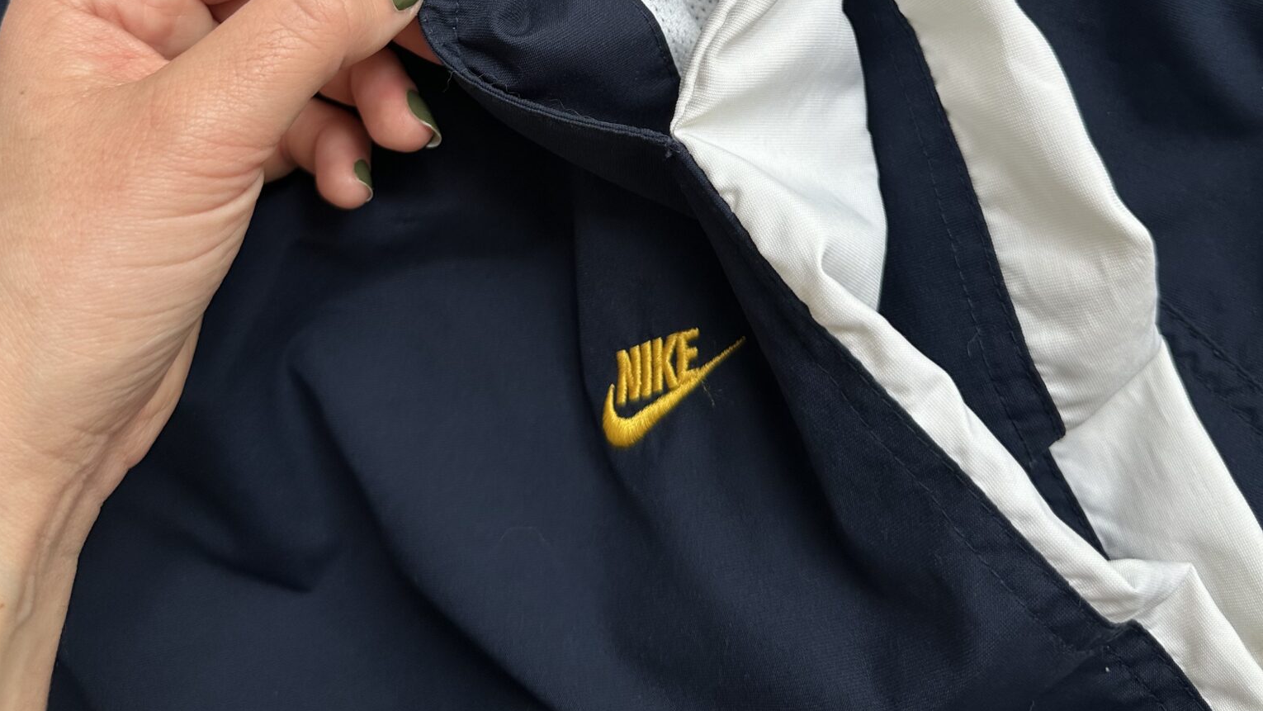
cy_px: -48
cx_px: 630
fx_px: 1172
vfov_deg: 30.6
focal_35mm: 35
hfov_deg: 56.6
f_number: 1.78
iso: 125
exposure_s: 1/121
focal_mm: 6.86
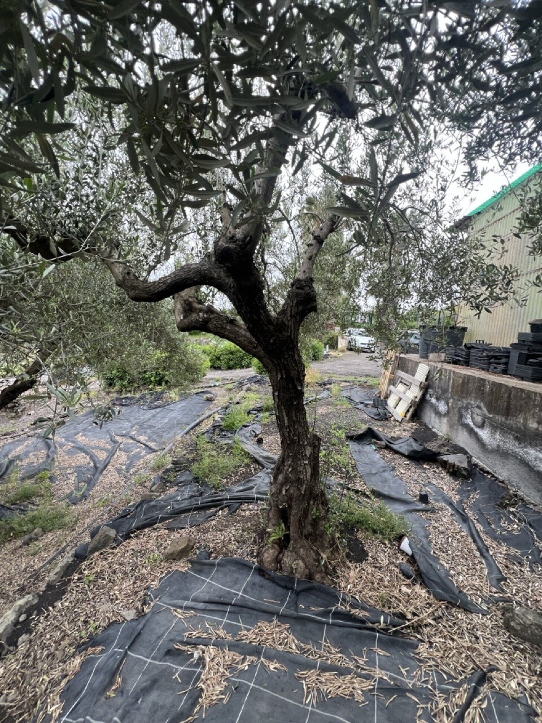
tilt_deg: -6.7
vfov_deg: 106.2
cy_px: 362
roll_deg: -4.3
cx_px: 271
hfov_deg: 89.9
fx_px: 271
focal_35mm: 13
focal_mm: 1.57
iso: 64
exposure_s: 1/99
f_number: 1.8
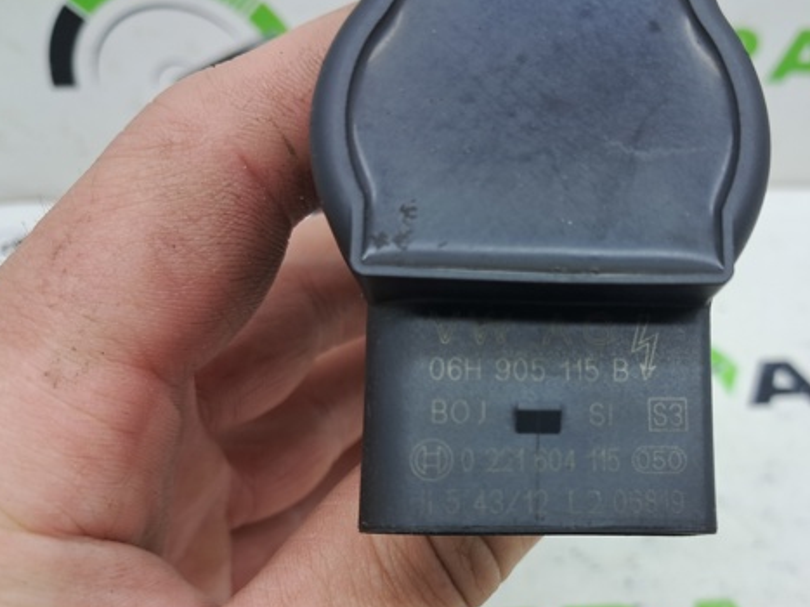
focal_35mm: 37
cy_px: 403
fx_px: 866
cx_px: 534
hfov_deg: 49.4
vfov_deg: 38.2
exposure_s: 1/50
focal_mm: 4
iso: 50
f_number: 1.8
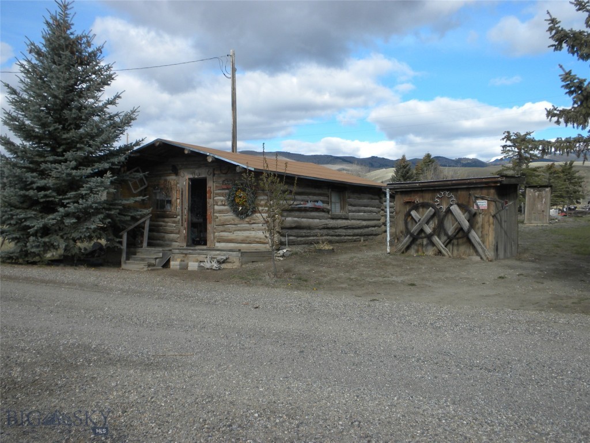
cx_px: 295
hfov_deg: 50.1
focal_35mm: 37
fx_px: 631
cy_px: 222
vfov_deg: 38.7
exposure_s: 1/90.7
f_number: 10
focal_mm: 6.6
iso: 64
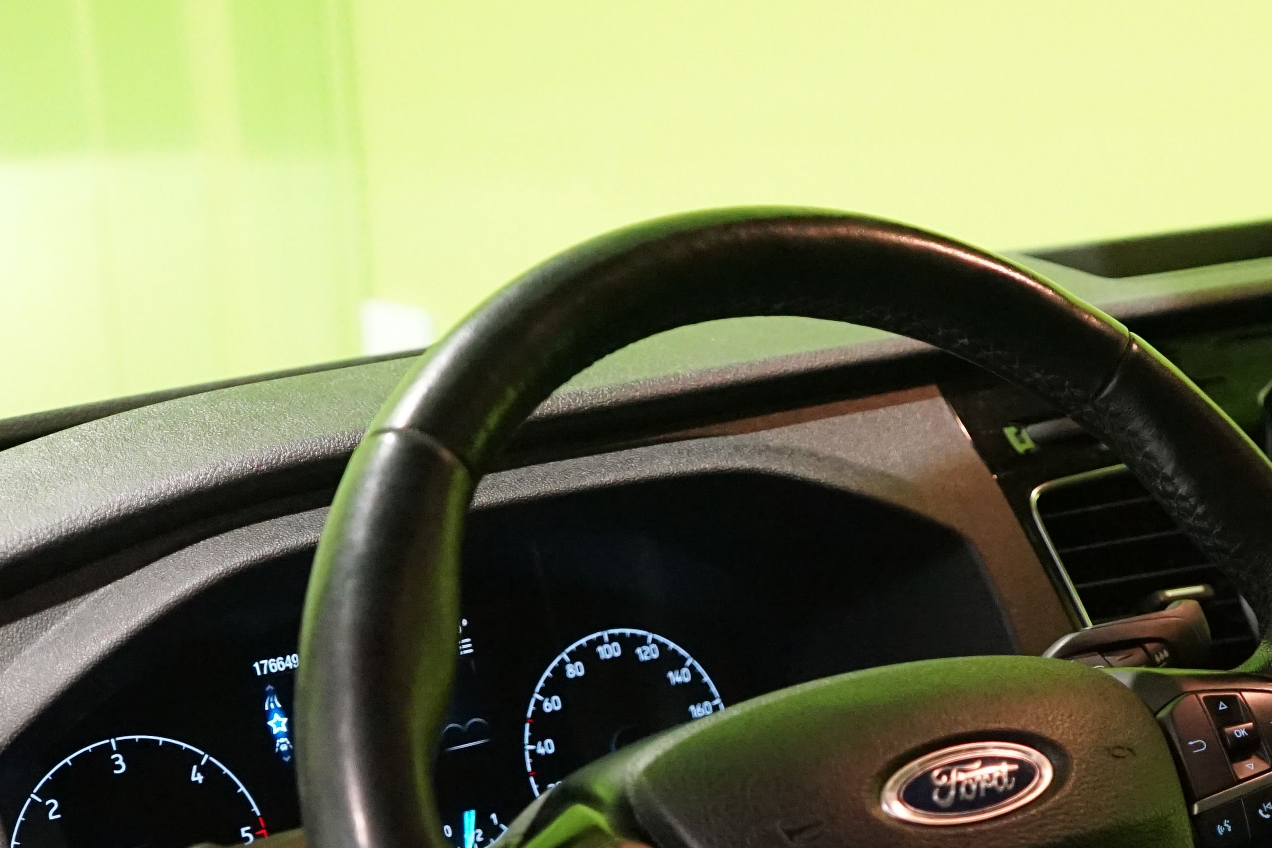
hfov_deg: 26.5
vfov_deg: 17.8
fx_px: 2650
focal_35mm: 75
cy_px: 833
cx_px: 997
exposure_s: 1/125
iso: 6400
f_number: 4
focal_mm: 32
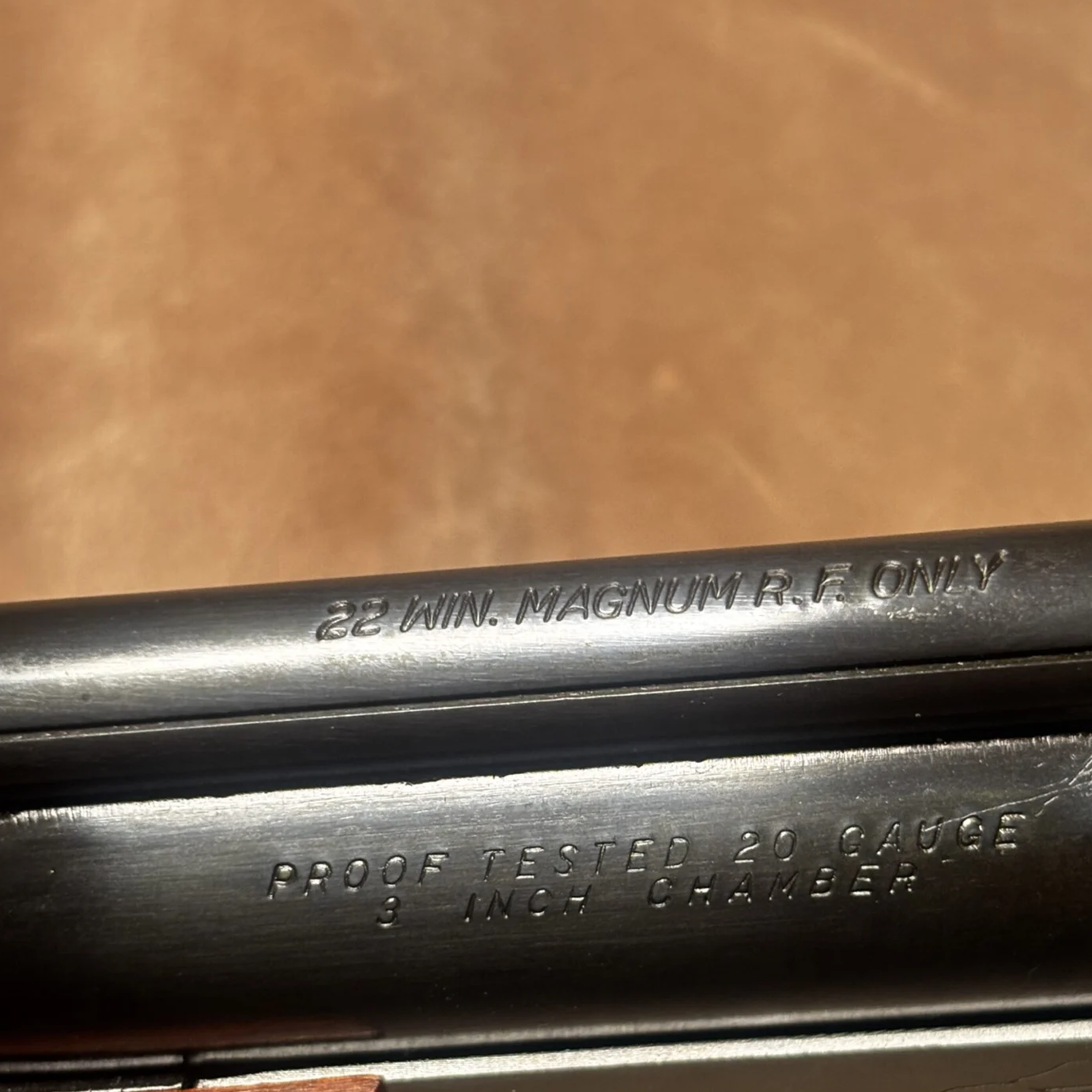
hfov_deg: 24.3
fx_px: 2534
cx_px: 540
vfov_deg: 24.2
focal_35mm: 71
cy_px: 717
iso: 125
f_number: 1.6
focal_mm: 5.96
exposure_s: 1/60
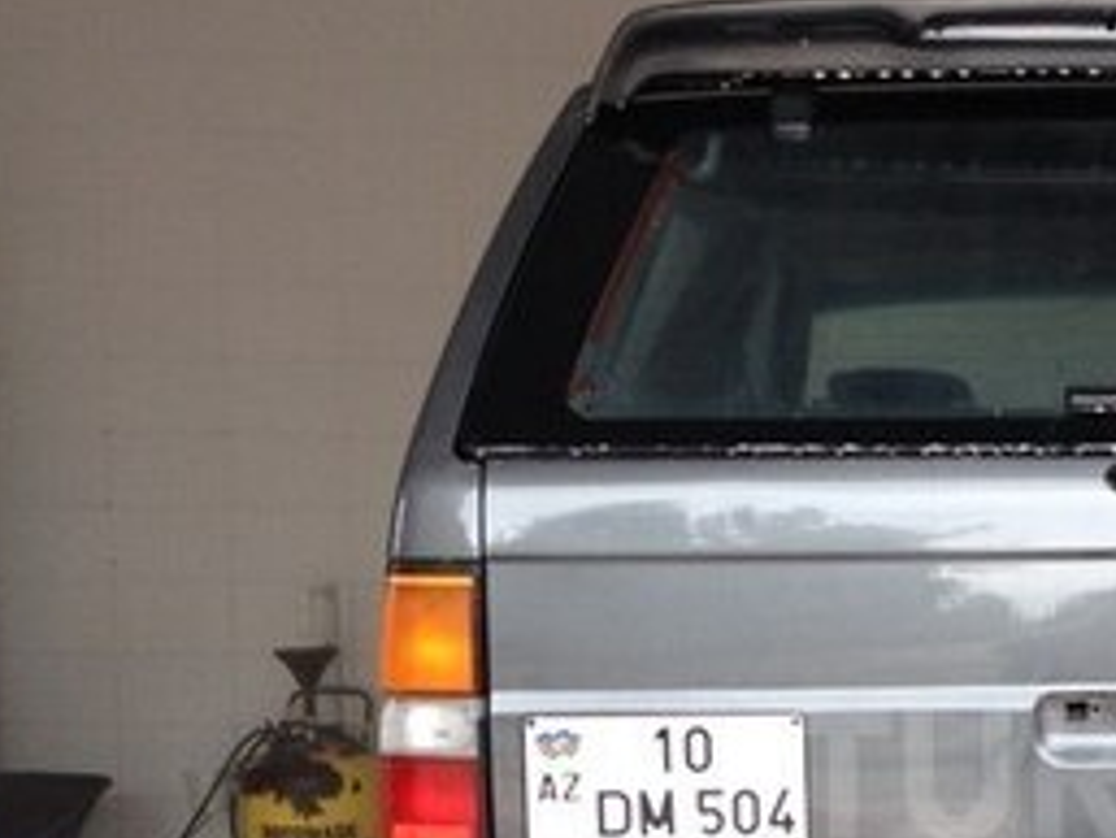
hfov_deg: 20.7
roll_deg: -0.2
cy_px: 775
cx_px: 1238
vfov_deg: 16.2
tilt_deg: -5.5
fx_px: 2903
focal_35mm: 90
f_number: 2.4
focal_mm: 4.28
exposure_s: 1/60
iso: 64
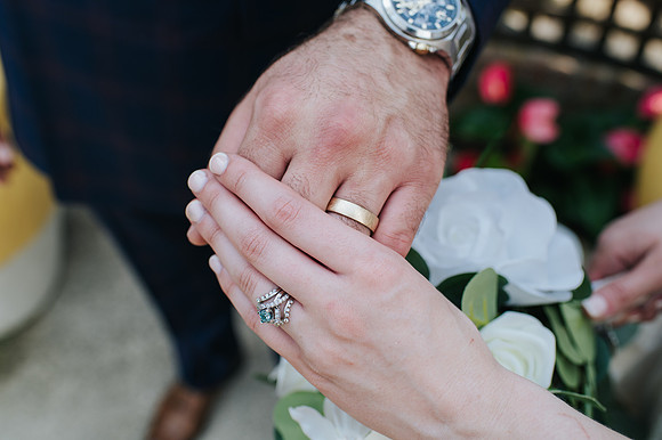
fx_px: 643
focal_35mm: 35
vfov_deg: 37.8
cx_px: 331
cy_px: 220
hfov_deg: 54.5
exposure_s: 1/640
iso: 280
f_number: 3.5
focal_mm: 35
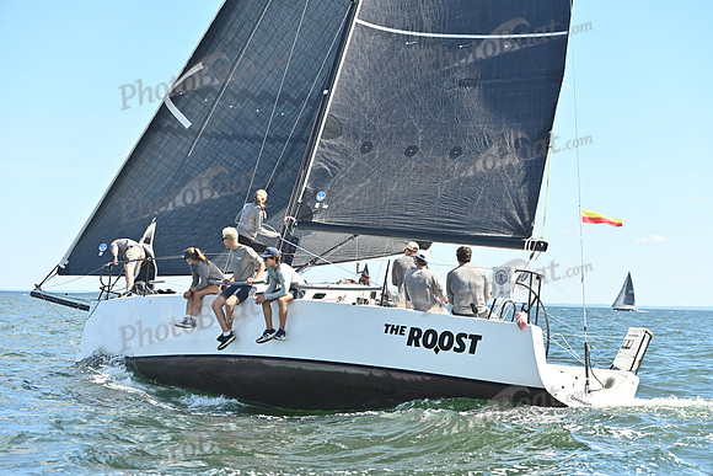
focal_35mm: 82
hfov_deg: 24.8
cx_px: 356
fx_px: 1624
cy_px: 238
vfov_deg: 16.7
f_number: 5
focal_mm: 82
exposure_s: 1/1000
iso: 250
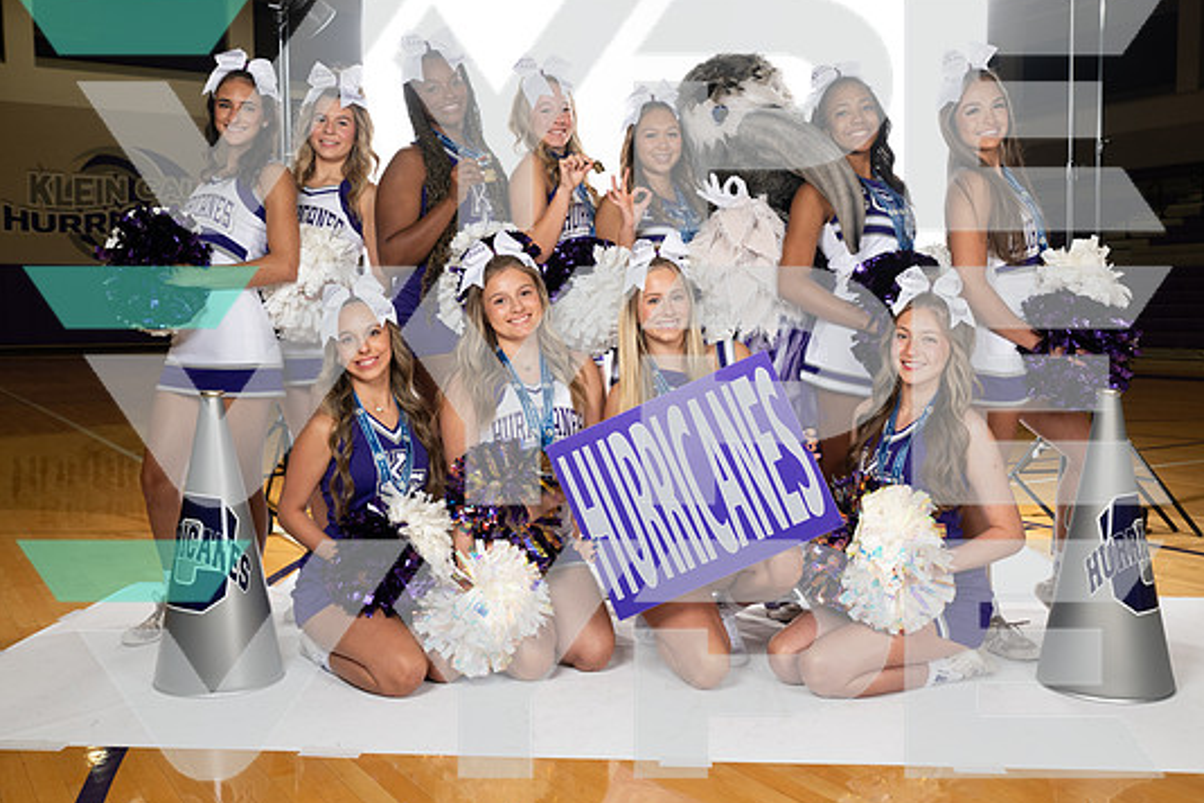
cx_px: 597
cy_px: 387
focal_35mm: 38
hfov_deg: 50.7
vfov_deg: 35.0
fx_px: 1271
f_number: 7.1
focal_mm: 35
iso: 800
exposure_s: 1/320
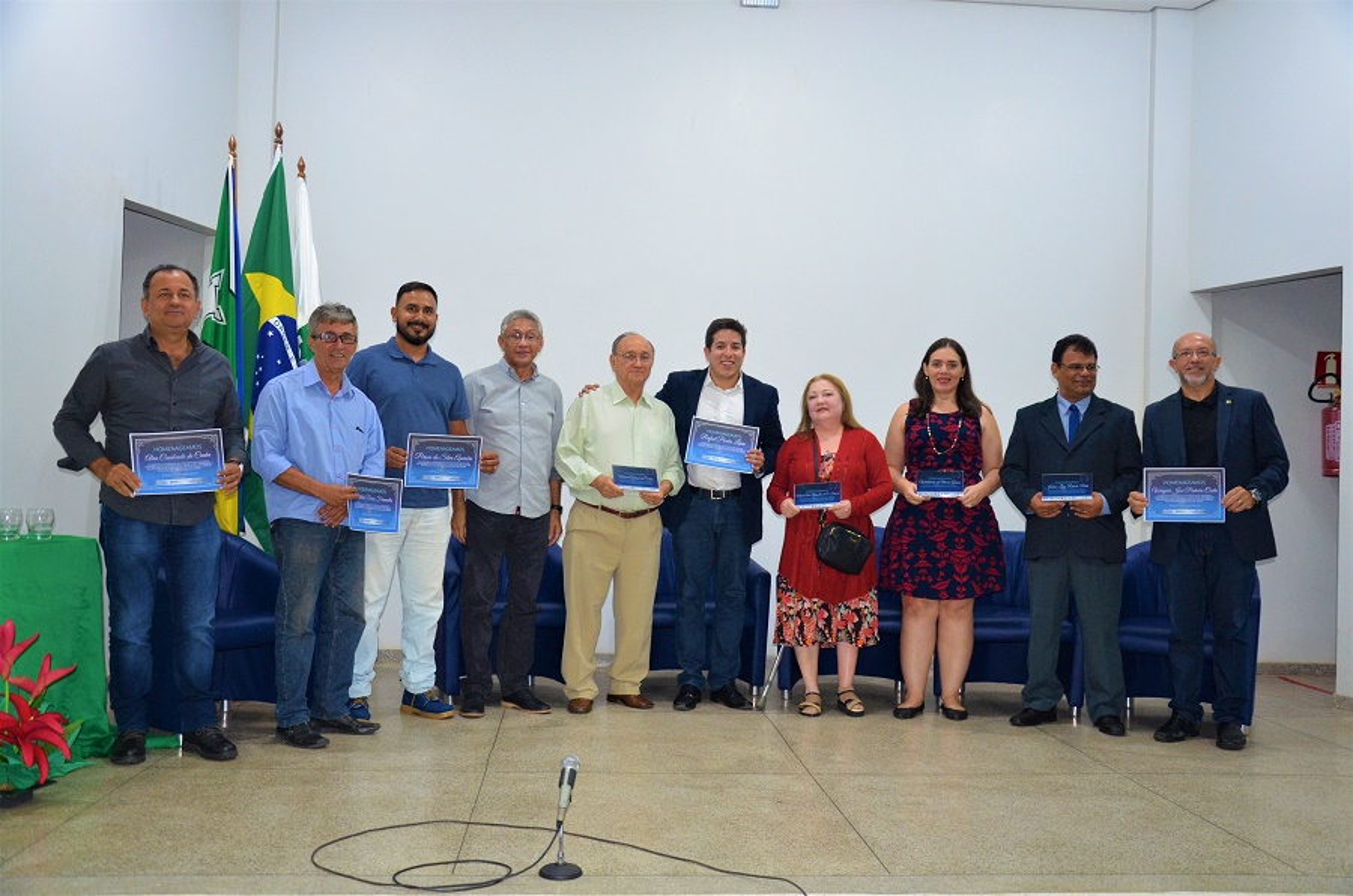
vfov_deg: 39.8
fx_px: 1238
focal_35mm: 33
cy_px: 448
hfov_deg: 57.3
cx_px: 676
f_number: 3.8
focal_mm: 22
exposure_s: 1/60
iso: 1000
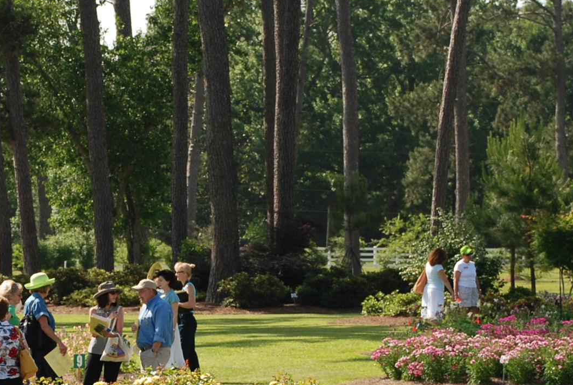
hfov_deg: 8.6
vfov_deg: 5.8
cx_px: 219
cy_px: 251
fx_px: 3813
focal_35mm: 239
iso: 200
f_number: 5.3
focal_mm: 58
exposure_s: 1/500
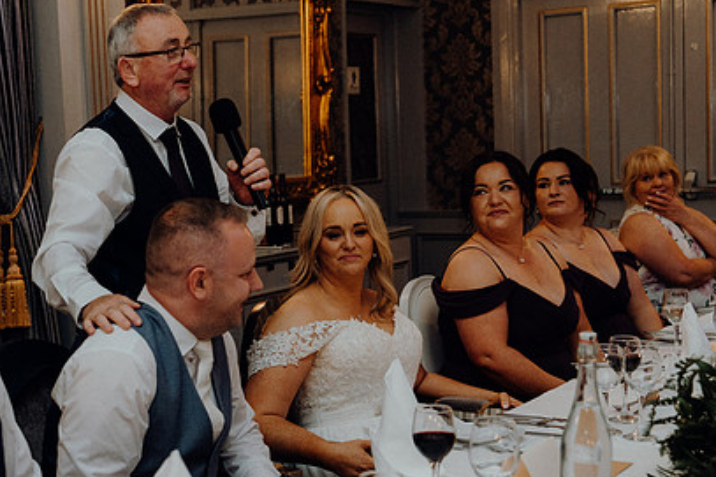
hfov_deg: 29.8
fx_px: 1332
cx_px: 216
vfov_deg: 20.3
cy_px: 275
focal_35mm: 67
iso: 2500
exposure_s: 1/160
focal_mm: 47
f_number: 3.5
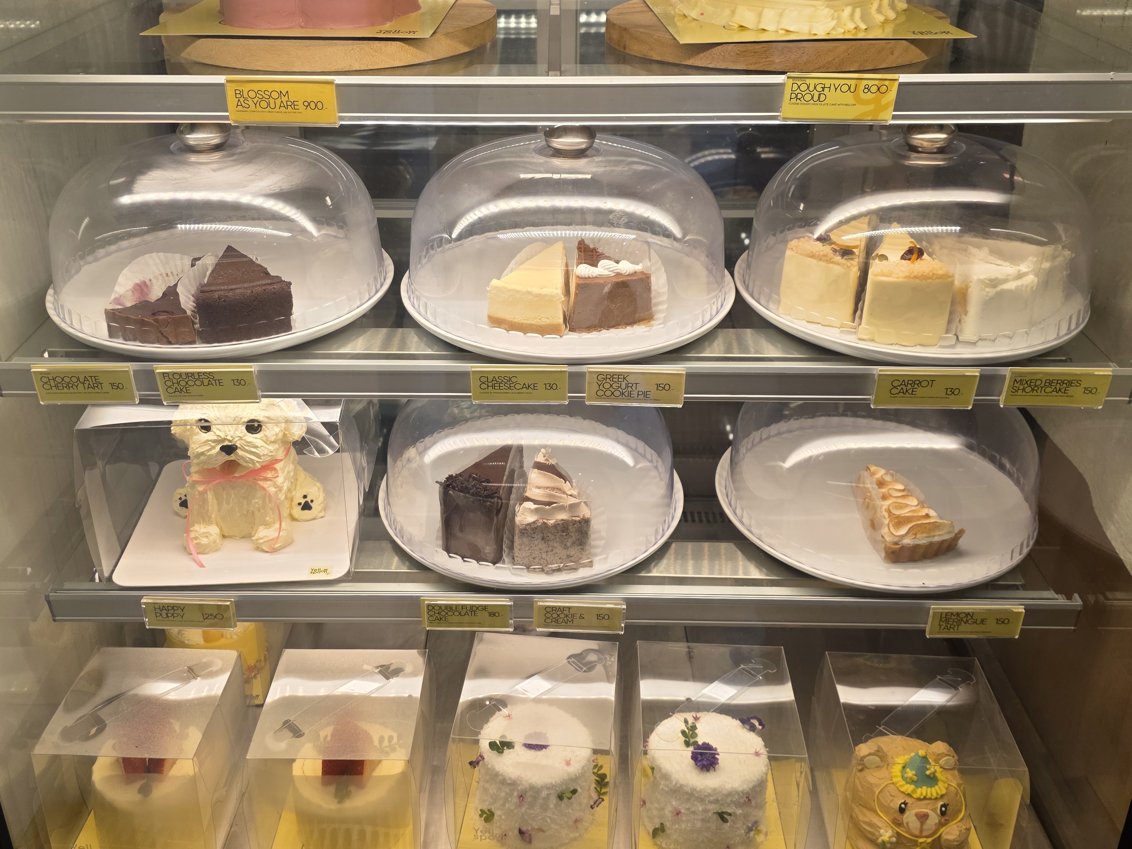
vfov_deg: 42.8
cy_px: 361
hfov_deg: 55.3
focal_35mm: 33
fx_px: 1079
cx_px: 538
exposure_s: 1/180
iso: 125
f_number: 1.7
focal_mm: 6.3
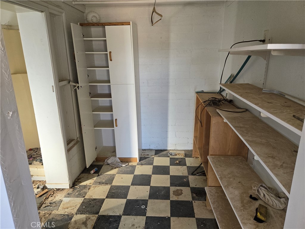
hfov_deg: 73.9
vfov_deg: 58.9
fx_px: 203
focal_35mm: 23
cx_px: 152
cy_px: 114
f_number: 1.8
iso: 250
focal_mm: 5.4
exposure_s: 1/180
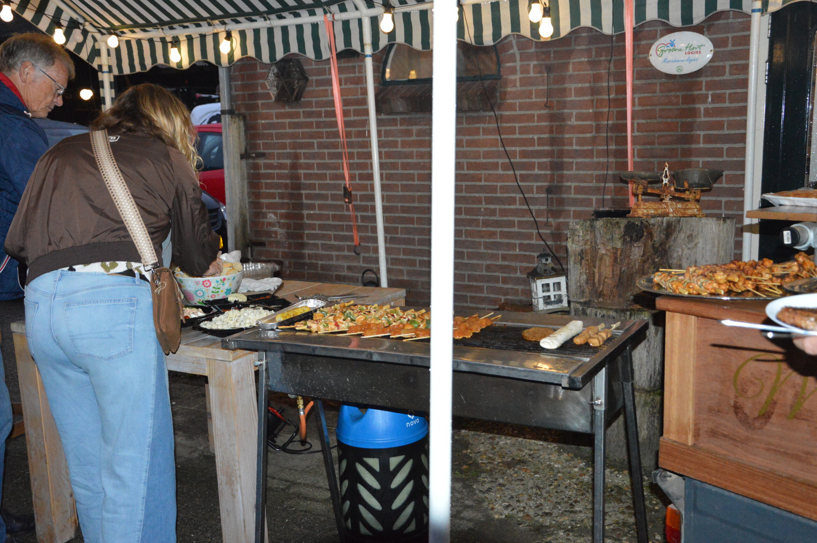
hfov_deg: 51.3
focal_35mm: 38
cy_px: 272
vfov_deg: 35.4
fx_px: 850
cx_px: 408
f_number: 4
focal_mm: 25
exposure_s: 1/60
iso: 3200
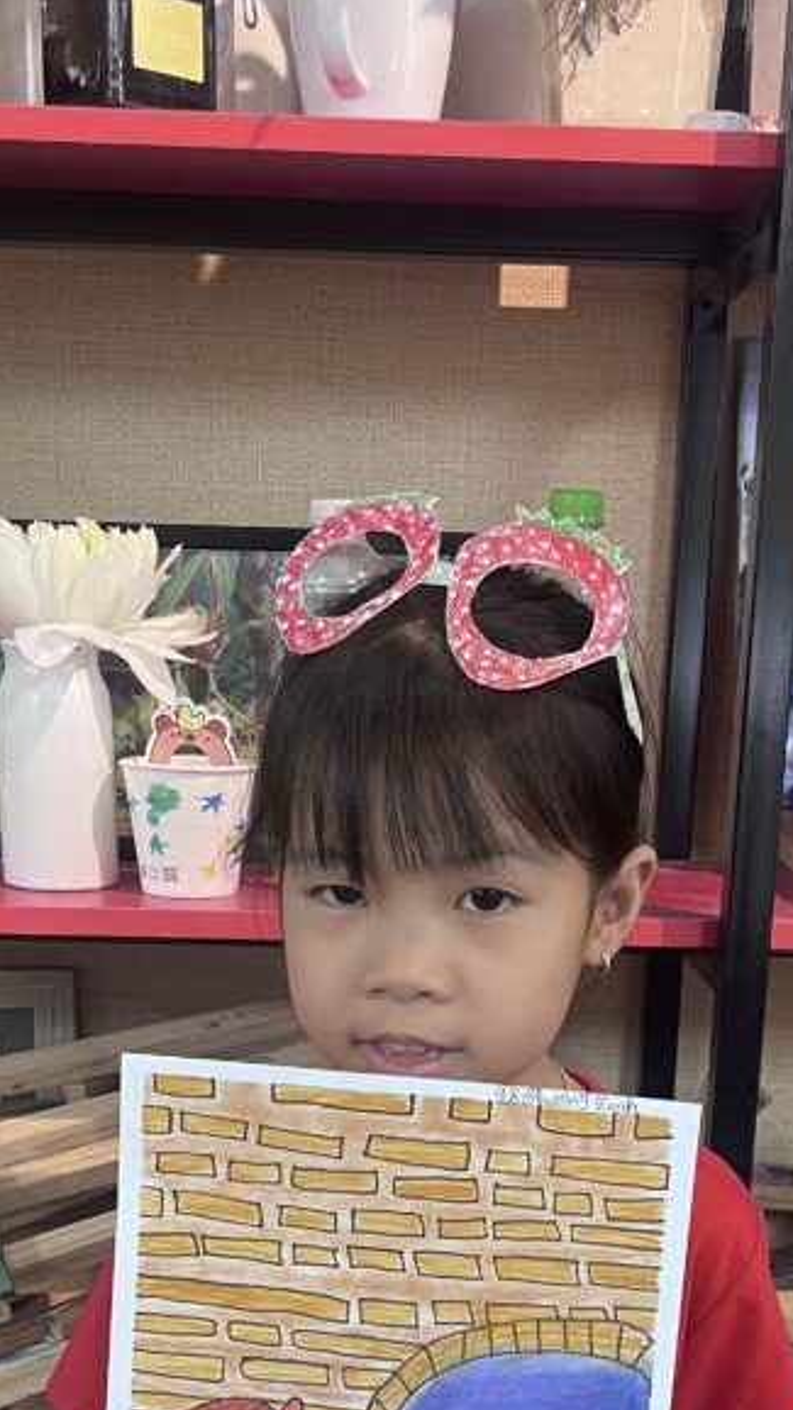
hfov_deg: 24.4
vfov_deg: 40.3
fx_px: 1832
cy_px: 1134
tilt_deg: -15.1
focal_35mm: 49
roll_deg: -0.9
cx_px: 481
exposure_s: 1/50
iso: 125
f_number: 1.6
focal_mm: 5.1
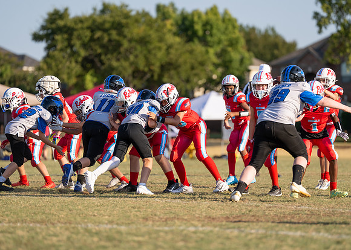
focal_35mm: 219
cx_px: 189
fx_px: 2184
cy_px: 125
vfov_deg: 6.6
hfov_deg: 9.2
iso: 125
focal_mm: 200
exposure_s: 1/1600
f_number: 3.2
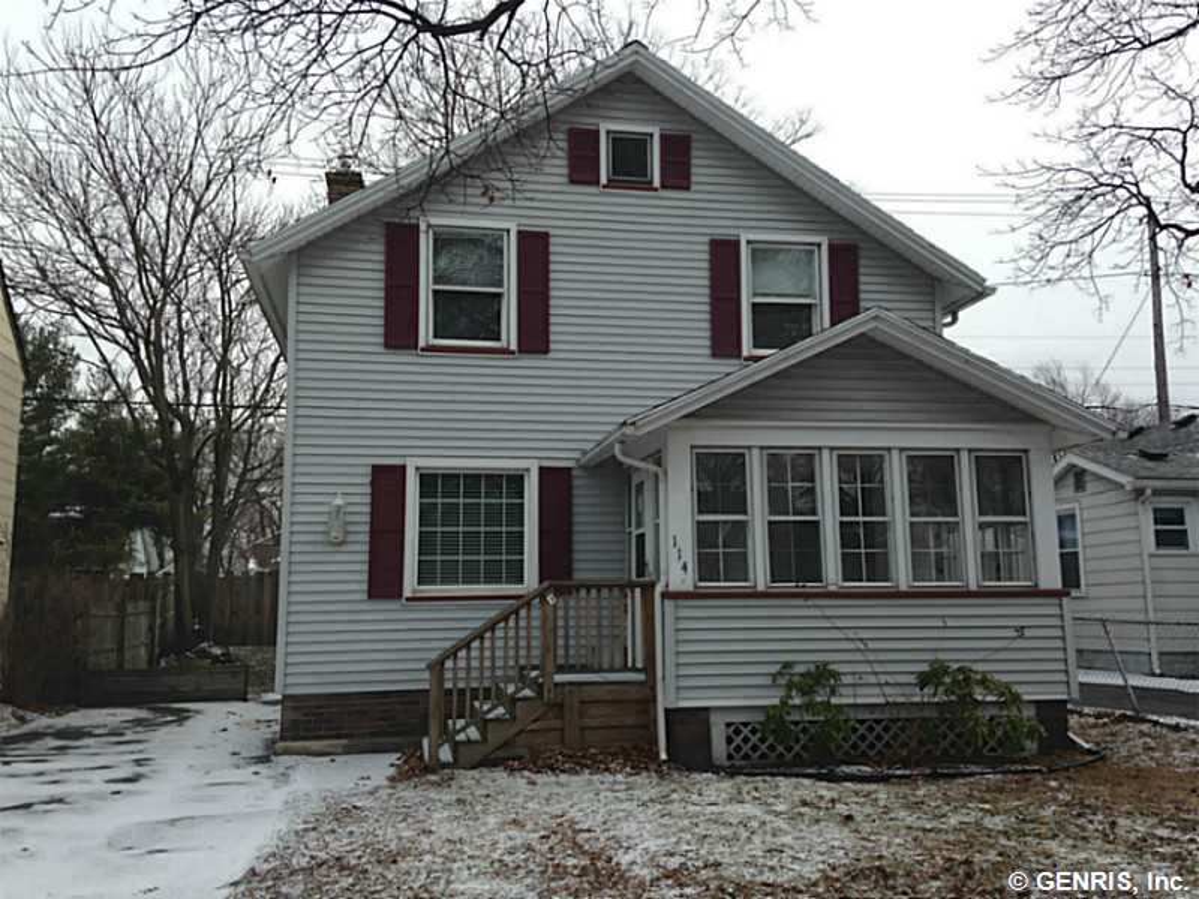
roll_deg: +1.1
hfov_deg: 55.4
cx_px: 600
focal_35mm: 33
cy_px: 450
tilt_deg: +7.9
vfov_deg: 42.9
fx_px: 1143
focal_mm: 4.12
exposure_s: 1/834
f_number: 2.4
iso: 50
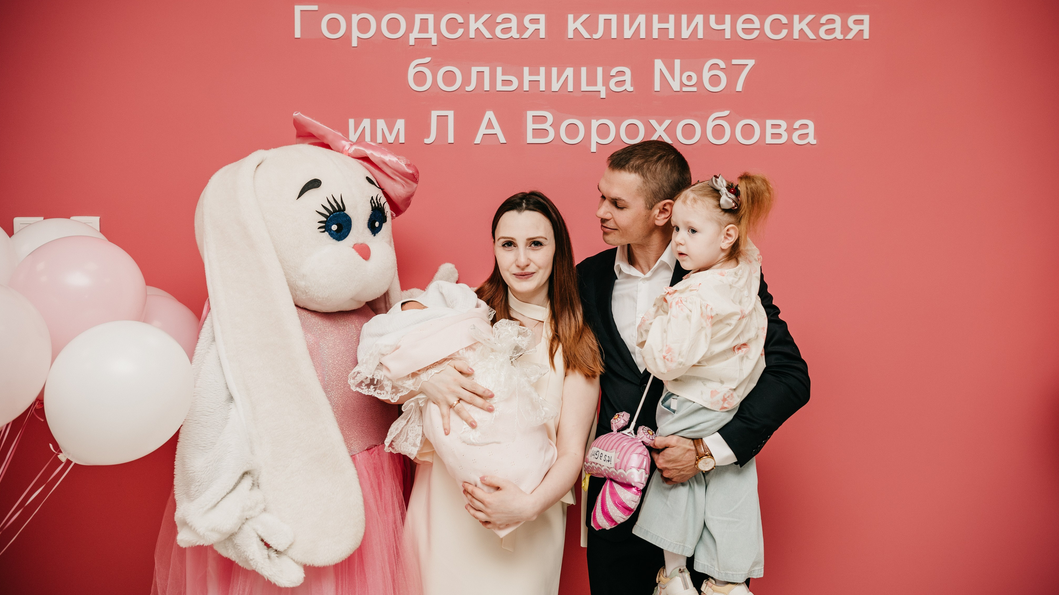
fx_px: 983
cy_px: 272
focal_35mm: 35
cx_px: 545
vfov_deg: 33.7
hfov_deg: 56.6
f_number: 4
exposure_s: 1/160
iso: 125
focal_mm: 32
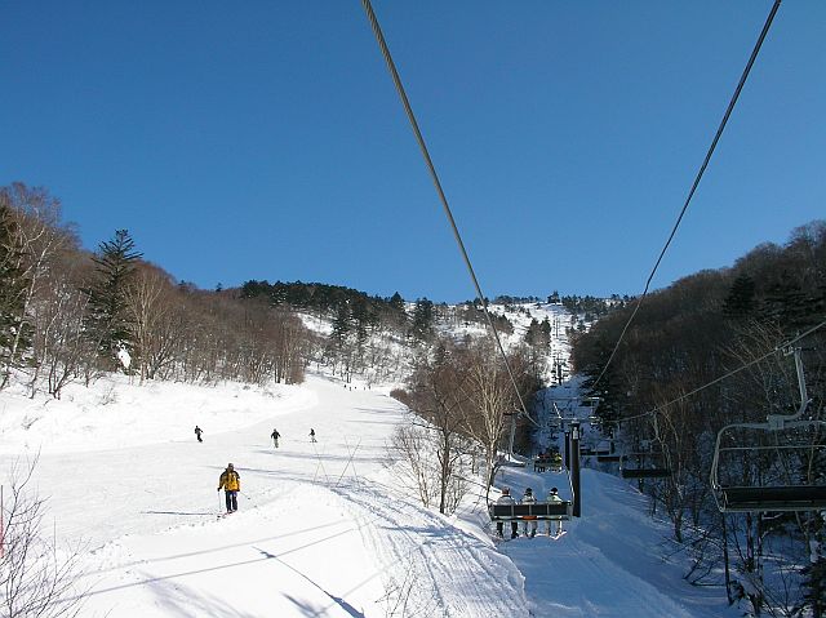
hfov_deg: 49.0
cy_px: 309
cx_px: 413
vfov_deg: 37.7
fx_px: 906
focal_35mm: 38
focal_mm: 5.8
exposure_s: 1/930
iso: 50
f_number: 4.5
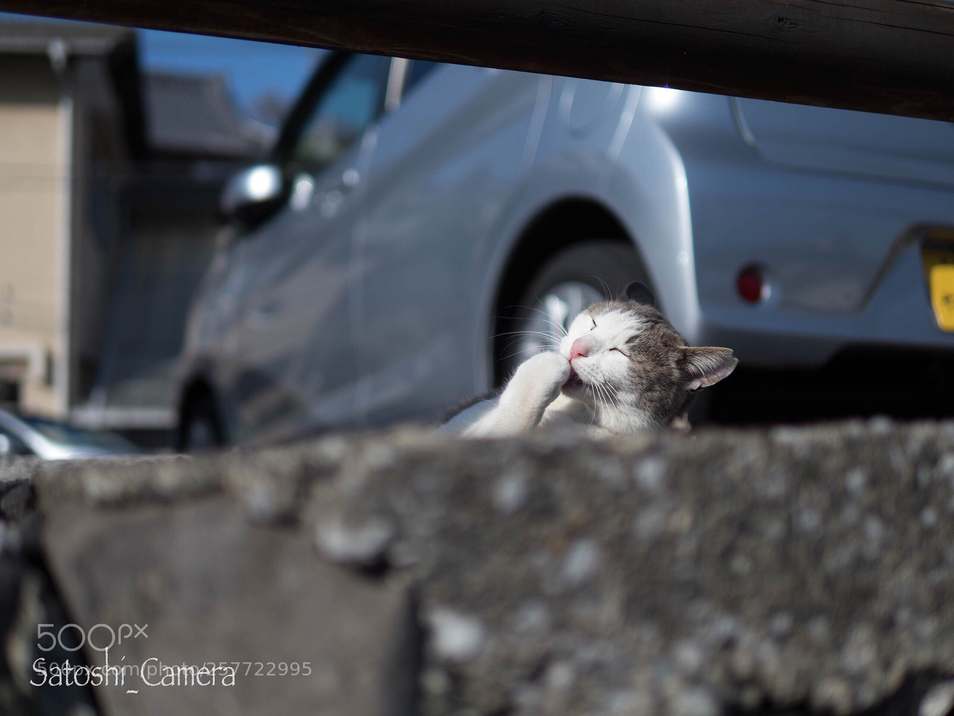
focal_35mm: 50
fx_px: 1378
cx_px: 477
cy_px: 358
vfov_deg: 29.1
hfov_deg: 38.2
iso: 64
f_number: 1.4
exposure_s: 1/6400
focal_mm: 25
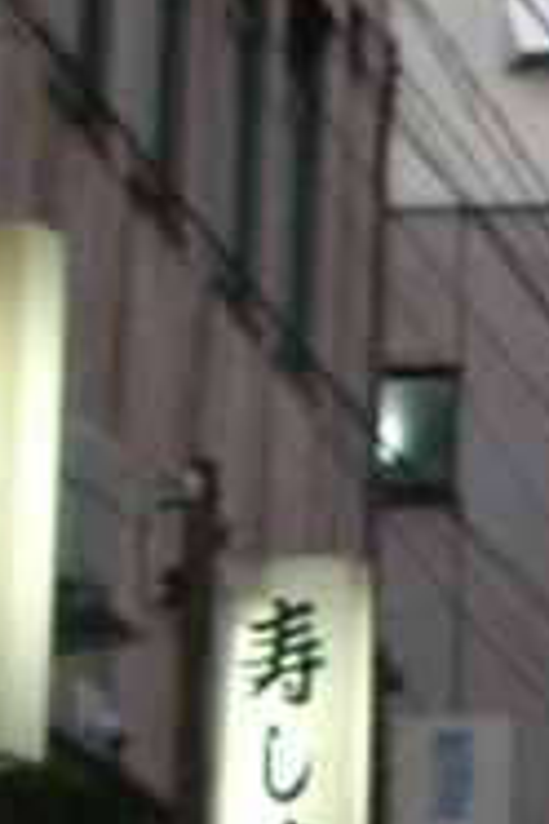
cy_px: 1063
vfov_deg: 11.8
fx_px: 3888
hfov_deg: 8.0
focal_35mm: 170
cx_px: 615
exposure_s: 1/60
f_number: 2.7
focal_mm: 6.2
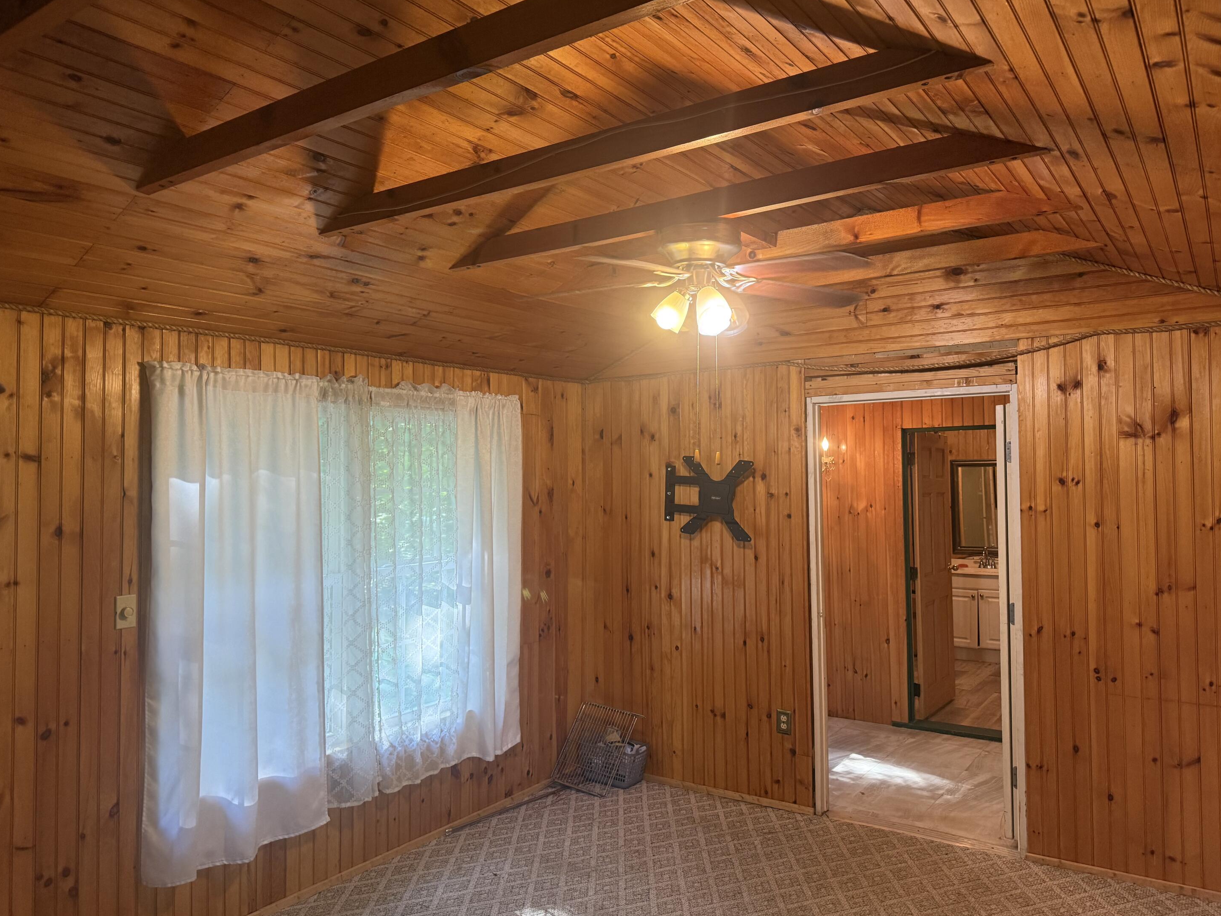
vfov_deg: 54.9
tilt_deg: +2.1
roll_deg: +0.9
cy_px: 453
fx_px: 882
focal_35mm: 25
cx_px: 627
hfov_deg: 69.4
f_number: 1.78
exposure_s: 1/60
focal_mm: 6.76
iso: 250
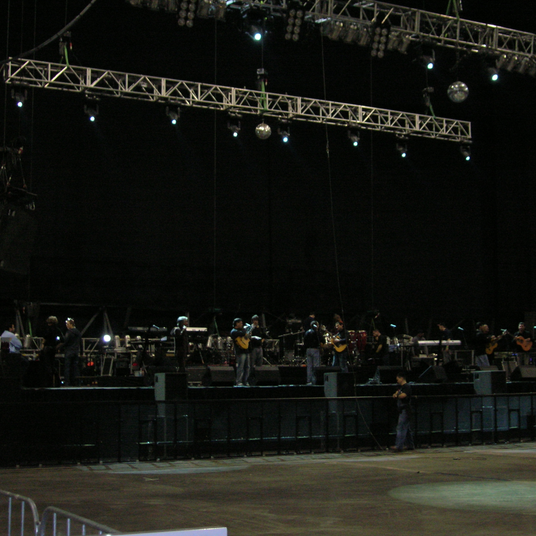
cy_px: 268
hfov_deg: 29.1
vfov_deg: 29.1
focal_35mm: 59
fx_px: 1034
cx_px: 298
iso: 200
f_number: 3.3
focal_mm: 8.4
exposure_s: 1/60.1
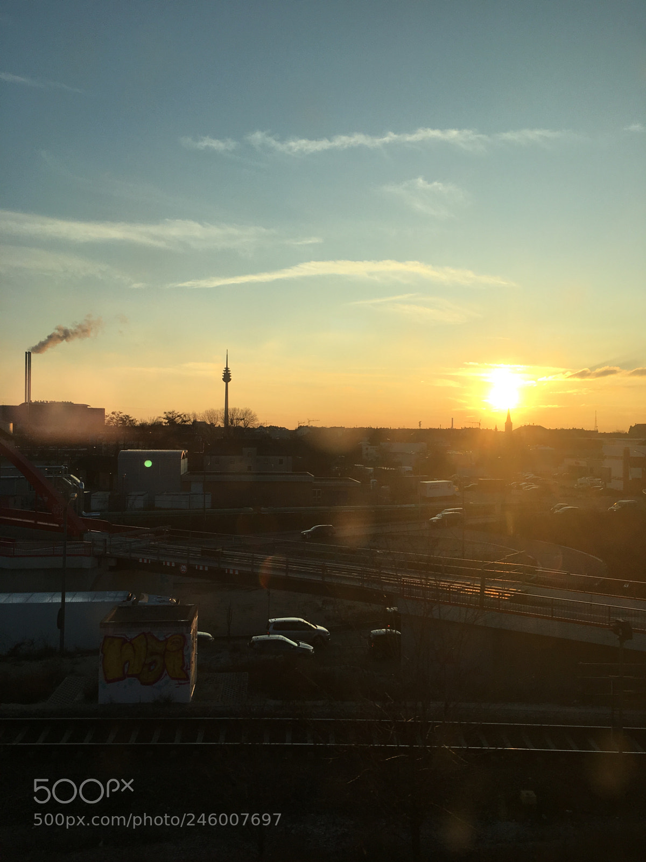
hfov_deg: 48.2
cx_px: 323
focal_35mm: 29
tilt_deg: -2.6
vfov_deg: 61.7
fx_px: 722
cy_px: 431
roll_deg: +0.3
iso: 25
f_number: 2.2
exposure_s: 1/725
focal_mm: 4.15
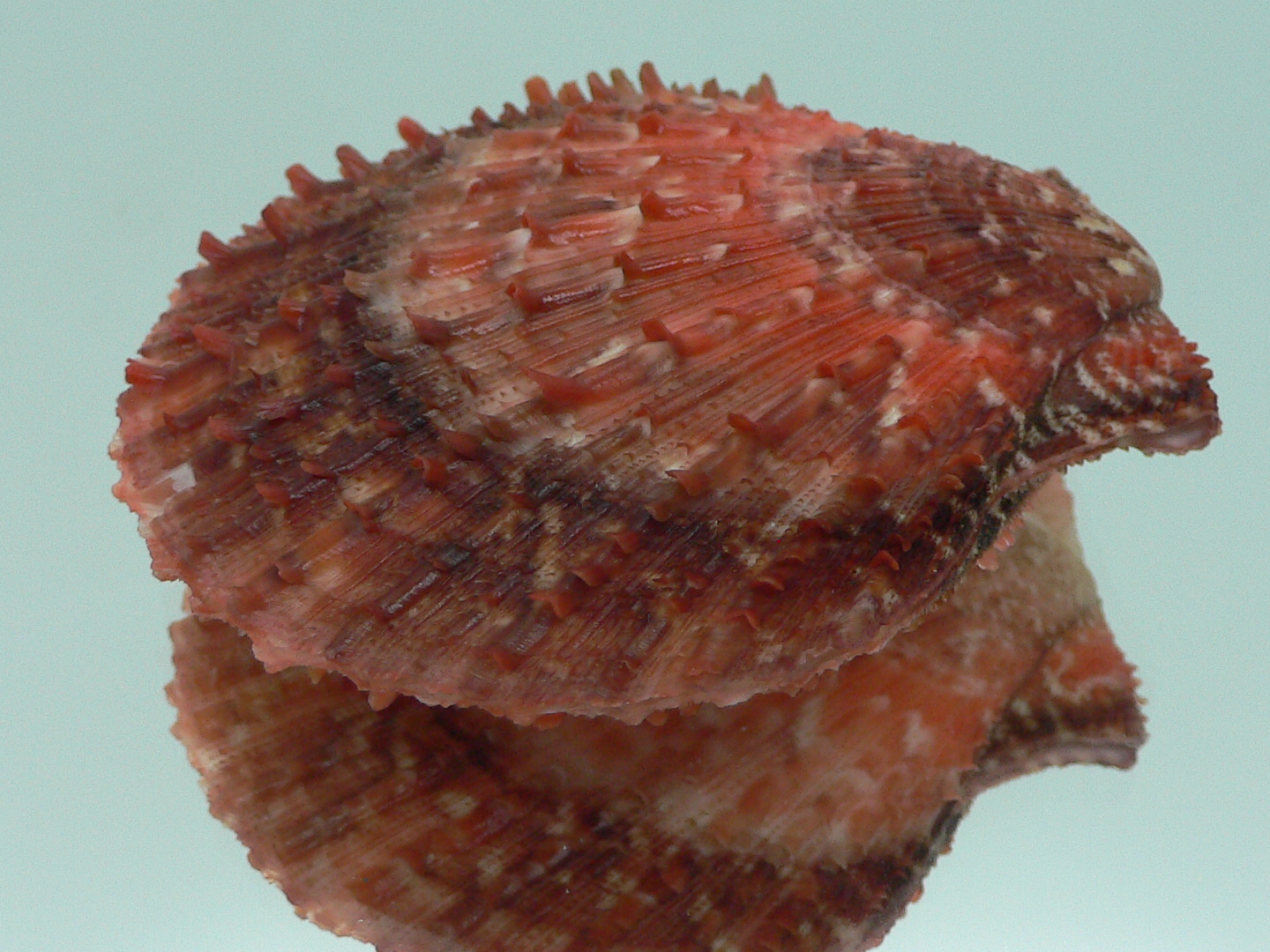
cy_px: 410
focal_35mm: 49
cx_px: 679
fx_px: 1798
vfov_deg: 29.6
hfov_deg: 38.9
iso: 150
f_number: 2.8
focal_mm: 4.6
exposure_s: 1/60
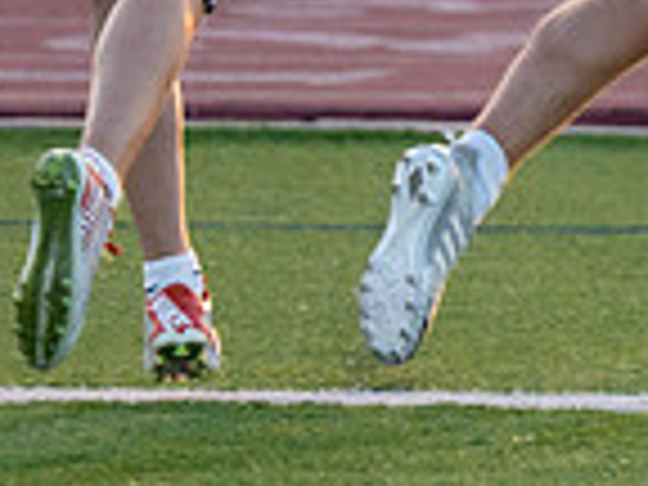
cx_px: 1297
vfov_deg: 1.4
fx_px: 19581
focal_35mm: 1046
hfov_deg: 1.9
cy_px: -556
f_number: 2.8
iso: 640
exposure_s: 1/1250
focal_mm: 167
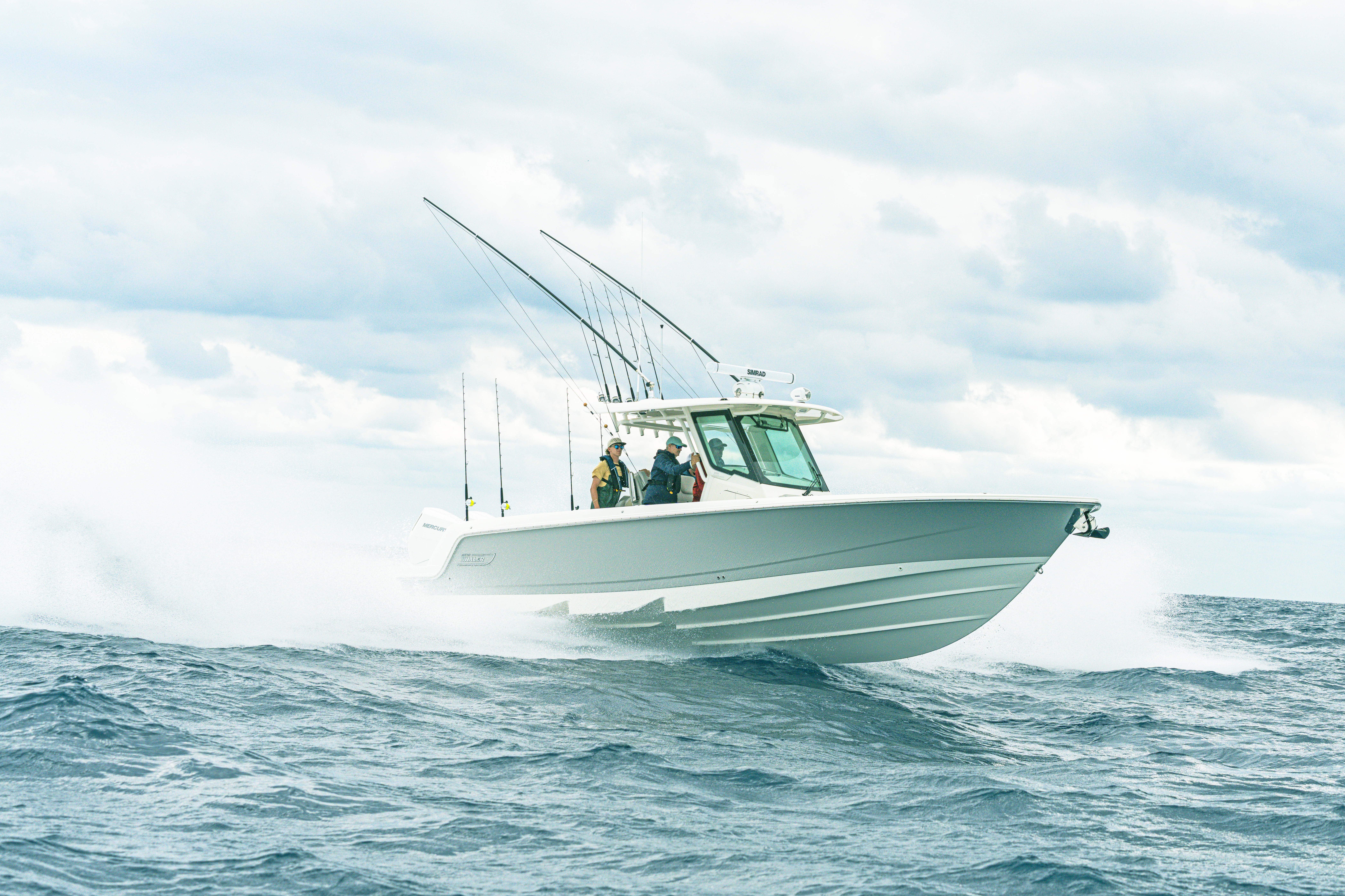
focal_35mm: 80
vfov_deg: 17.1
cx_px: 756
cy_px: 392
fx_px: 2989
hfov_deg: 25.3
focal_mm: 71
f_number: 6.3
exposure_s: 1/2000
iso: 200
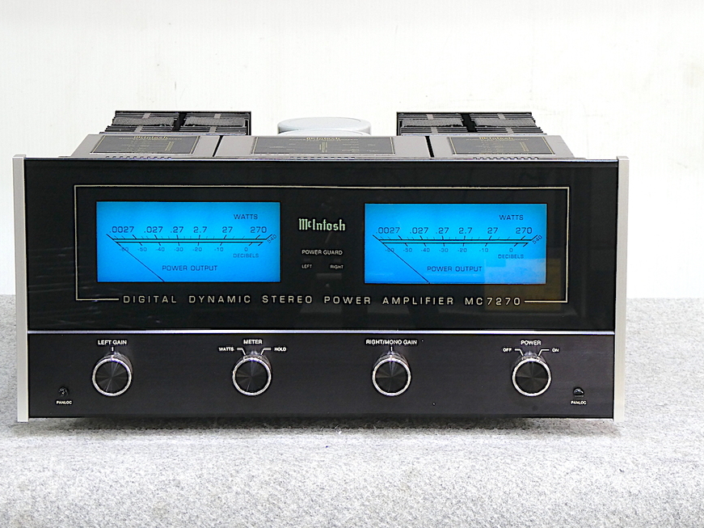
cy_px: 240
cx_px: 318
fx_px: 2196
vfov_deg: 13.7
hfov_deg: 18.2
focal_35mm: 108
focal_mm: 17.5
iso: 200
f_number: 5
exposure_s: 1/13
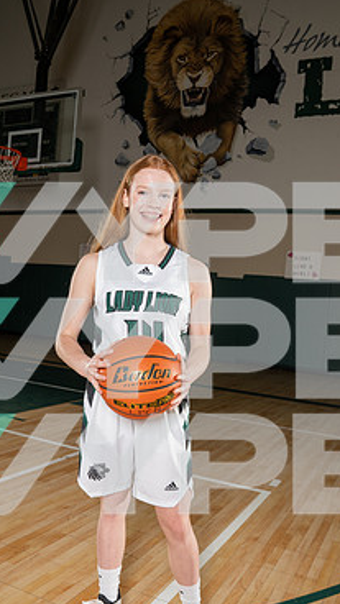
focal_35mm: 32
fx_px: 513
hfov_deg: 36.7
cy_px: 350
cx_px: 163
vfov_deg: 60.7
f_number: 7.1
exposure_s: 1/250
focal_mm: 25
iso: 320
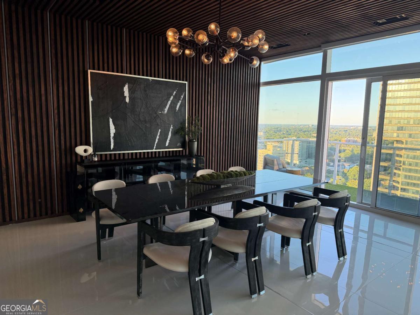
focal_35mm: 24
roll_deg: -1.2
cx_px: 210
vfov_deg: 56.8
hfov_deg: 71.6
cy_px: 158
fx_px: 291
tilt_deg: -7.5
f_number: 1.78
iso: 160
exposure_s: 1/222
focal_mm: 6.76
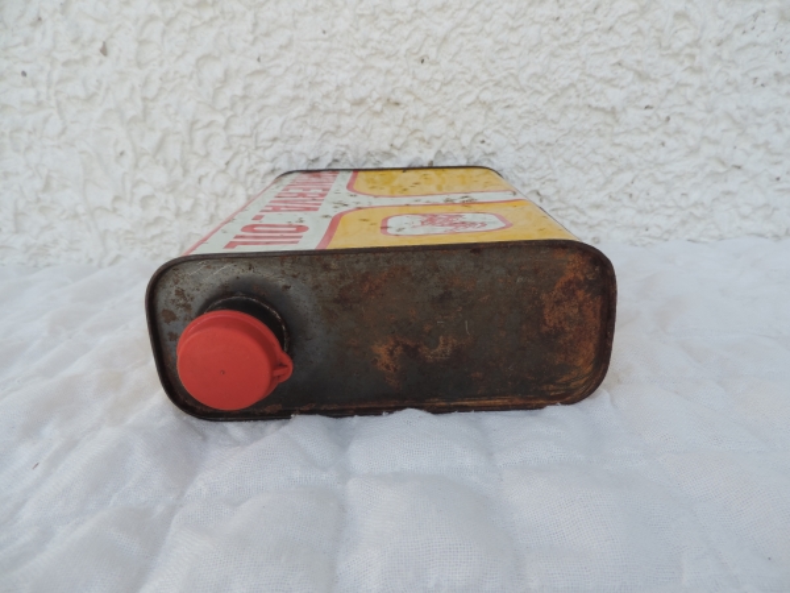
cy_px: 296
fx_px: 548
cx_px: 395
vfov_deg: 56.8
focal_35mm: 24
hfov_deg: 71.6
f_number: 3
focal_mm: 4.3
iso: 80
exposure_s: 1/640
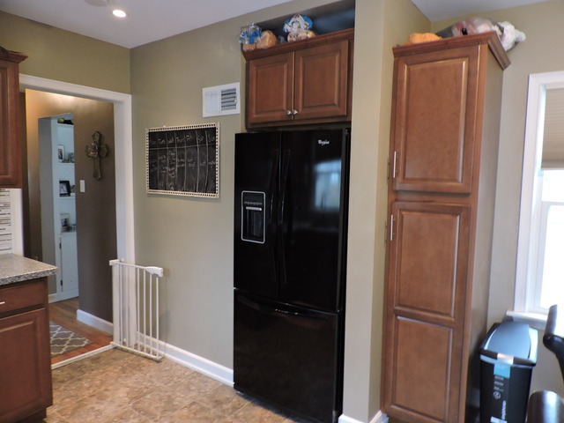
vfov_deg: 56.8
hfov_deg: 71.6
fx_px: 391
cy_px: 212
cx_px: 282
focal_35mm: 24
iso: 400
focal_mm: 4.3
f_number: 3
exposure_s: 1/13
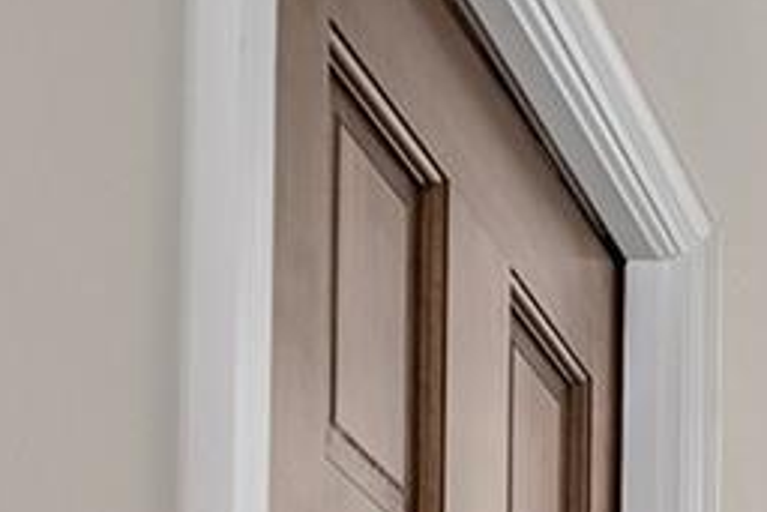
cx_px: 1375
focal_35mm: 100
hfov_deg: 16.9
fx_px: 2132
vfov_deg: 10.5
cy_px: 1437
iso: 400
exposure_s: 1.6
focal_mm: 16
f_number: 8
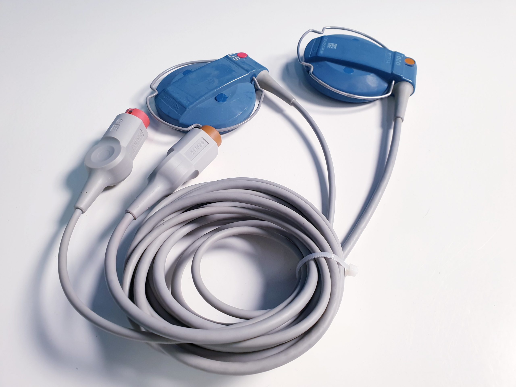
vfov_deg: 53.1
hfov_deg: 67.3
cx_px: 258
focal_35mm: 26
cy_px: 194
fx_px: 388
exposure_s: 1/50
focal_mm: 4.3
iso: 125
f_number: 2.4
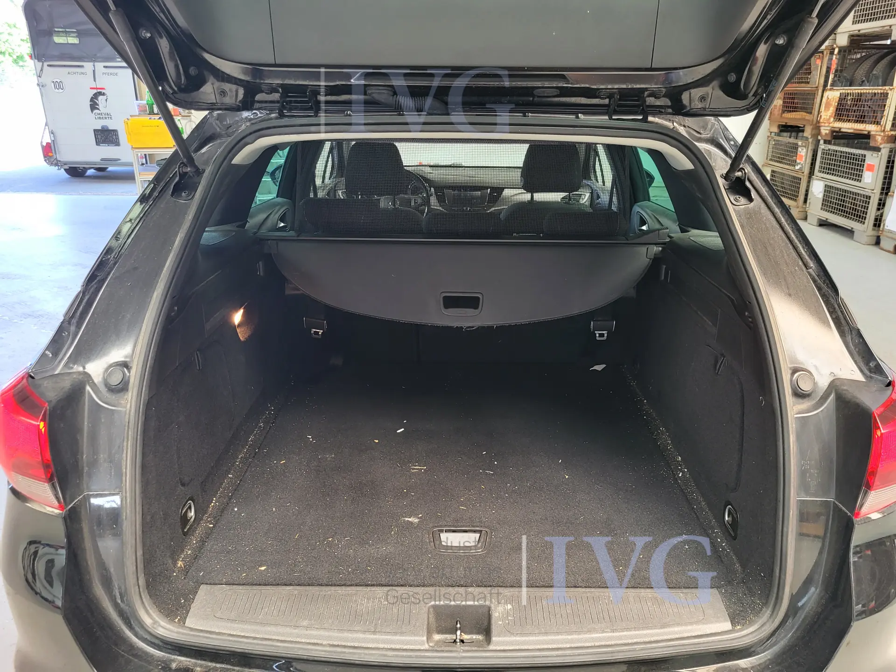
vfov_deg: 53.1
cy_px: 336
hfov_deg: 67.3
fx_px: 673
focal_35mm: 26
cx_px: 448
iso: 200
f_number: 1.8
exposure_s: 1/50
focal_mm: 5.4
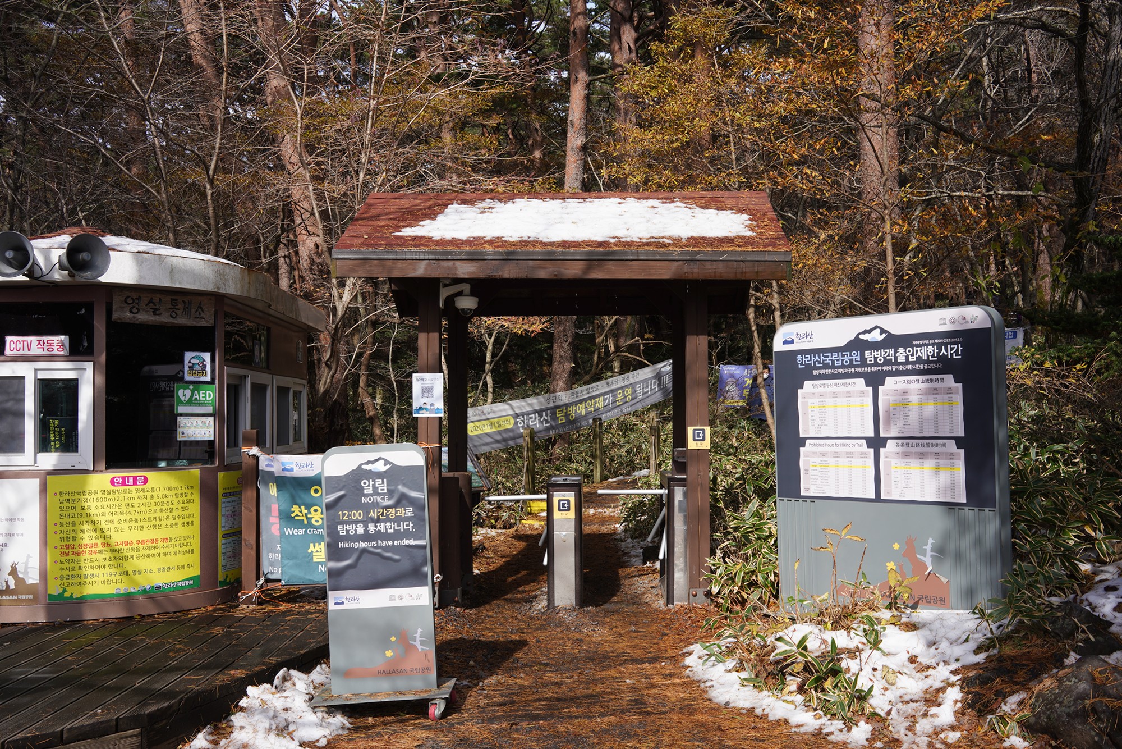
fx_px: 1091
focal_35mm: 35
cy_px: 374
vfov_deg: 37.9
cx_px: 561
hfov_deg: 54.4
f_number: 10
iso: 100
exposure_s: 1/100
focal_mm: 35
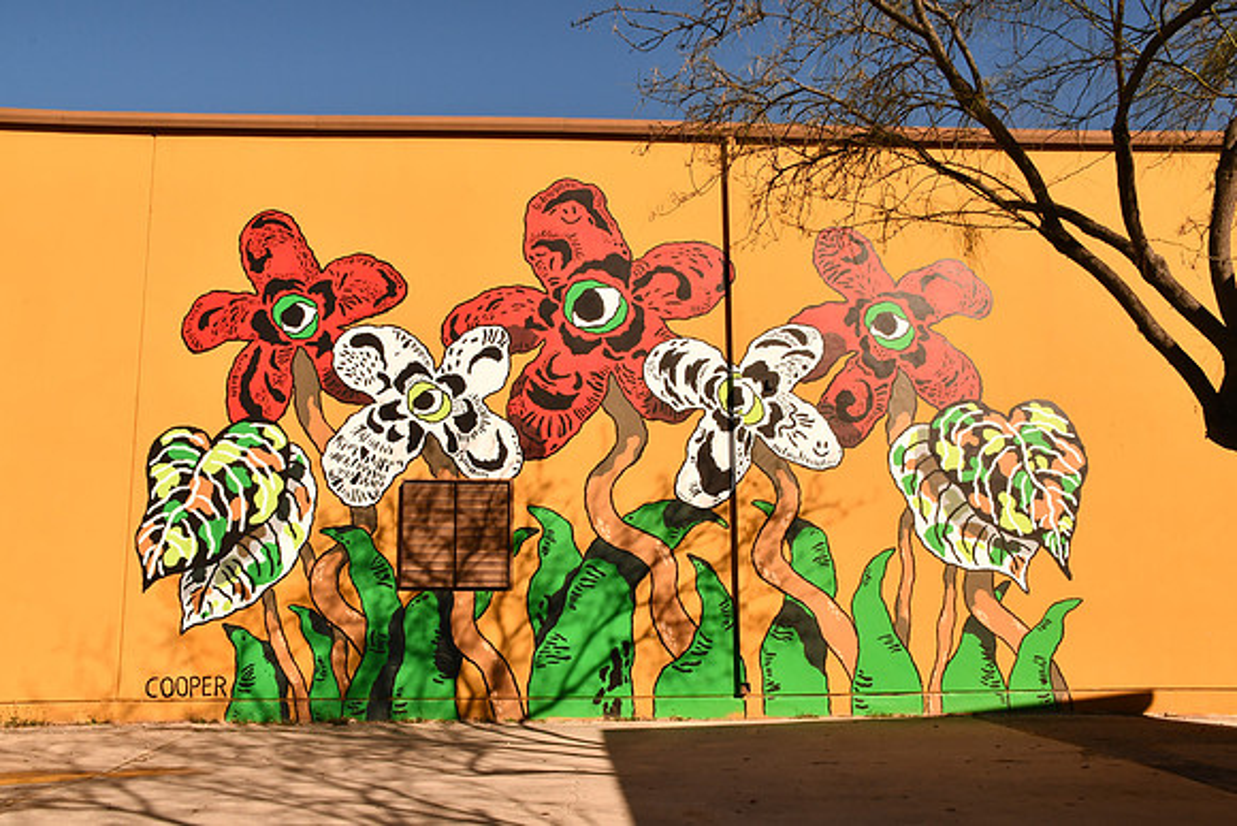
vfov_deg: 40.0
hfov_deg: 57.2
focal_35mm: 33
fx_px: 1134
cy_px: 413
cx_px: 618
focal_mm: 22
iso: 400
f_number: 18
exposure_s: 1/500
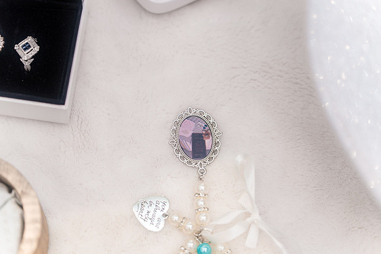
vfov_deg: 9.2
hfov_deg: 13.7
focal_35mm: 150
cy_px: 127
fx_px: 1588
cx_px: 190
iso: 640
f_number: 3.2
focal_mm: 150
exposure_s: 1/200
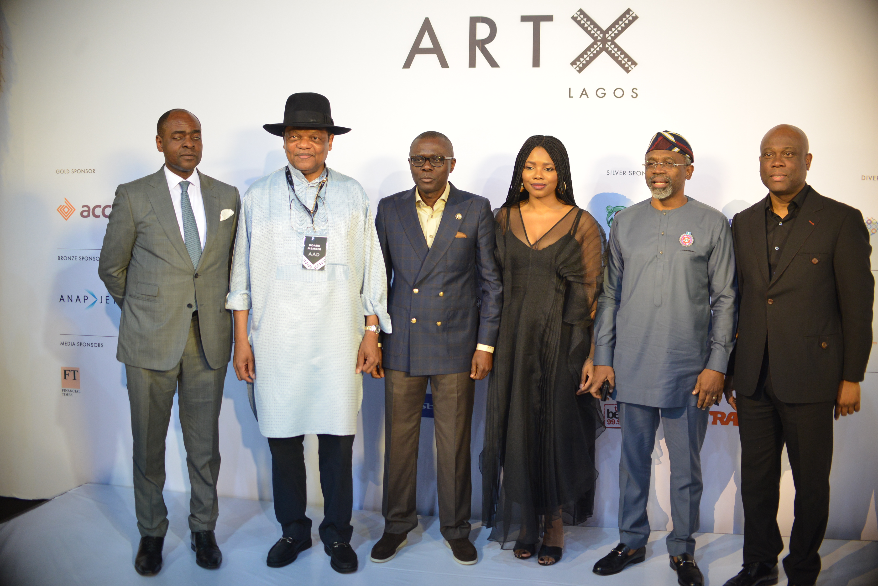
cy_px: 293
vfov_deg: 37.9
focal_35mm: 35
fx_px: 854
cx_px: 439
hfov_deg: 54.4
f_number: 2.8
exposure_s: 1/125
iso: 2000
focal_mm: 35
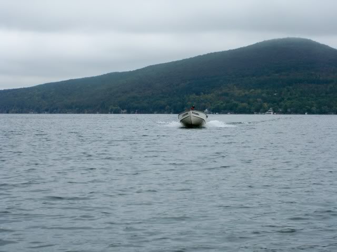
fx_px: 1022
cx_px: 168
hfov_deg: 18.7
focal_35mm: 105
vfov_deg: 14.1
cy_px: 126
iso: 80
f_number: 5.7
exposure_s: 1/200
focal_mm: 18.8
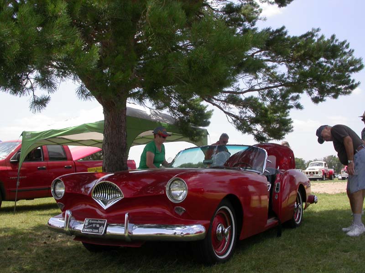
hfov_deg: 49.0
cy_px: 136
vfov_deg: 37.7
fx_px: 401
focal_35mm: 38
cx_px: 182
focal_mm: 7.85
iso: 100
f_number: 6.7
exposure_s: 1/275
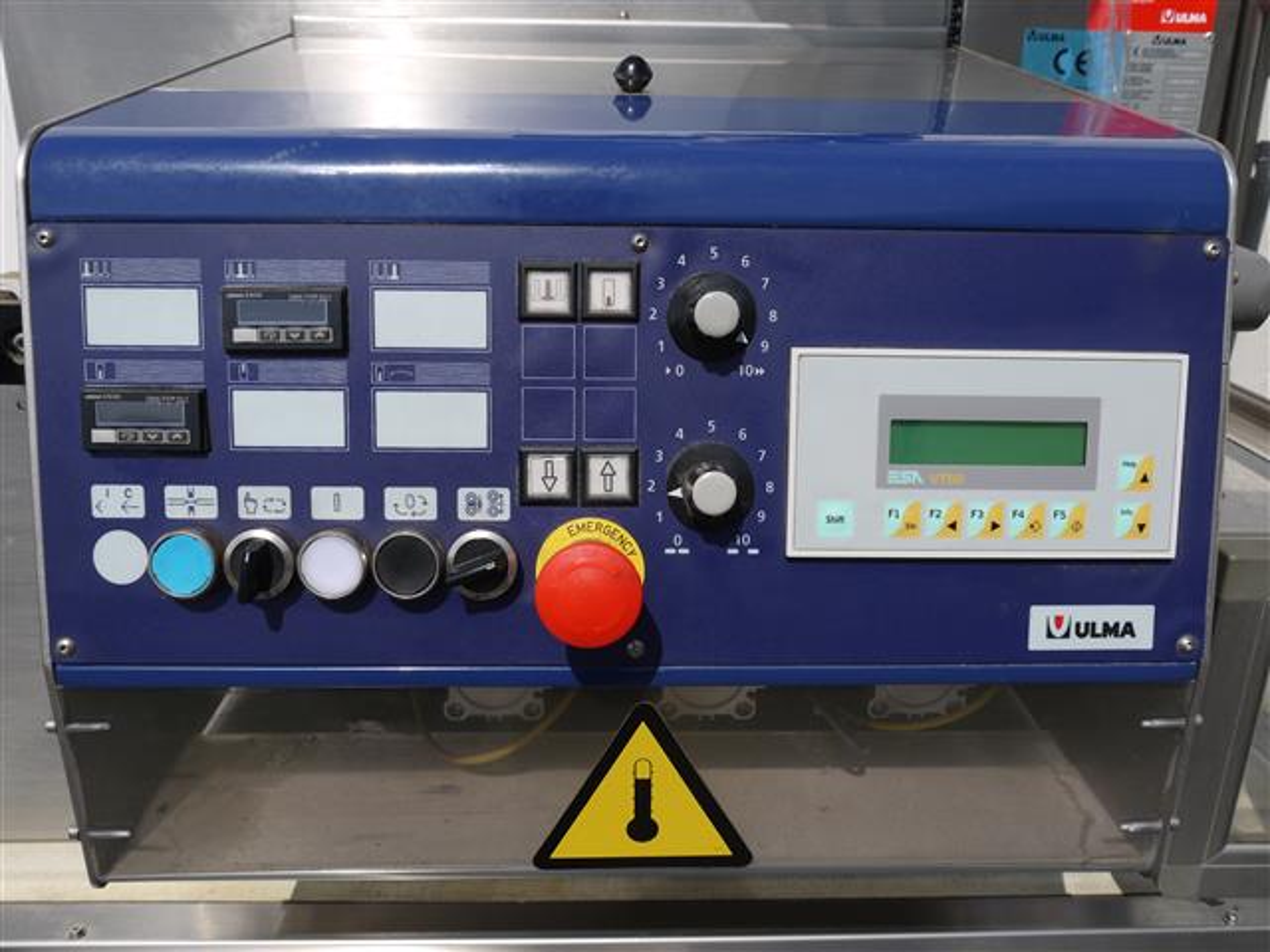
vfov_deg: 49.7
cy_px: 476
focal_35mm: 28
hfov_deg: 63.4
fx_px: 1027
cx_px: 635
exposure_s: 1/640
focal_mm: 14
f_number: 8
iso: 100
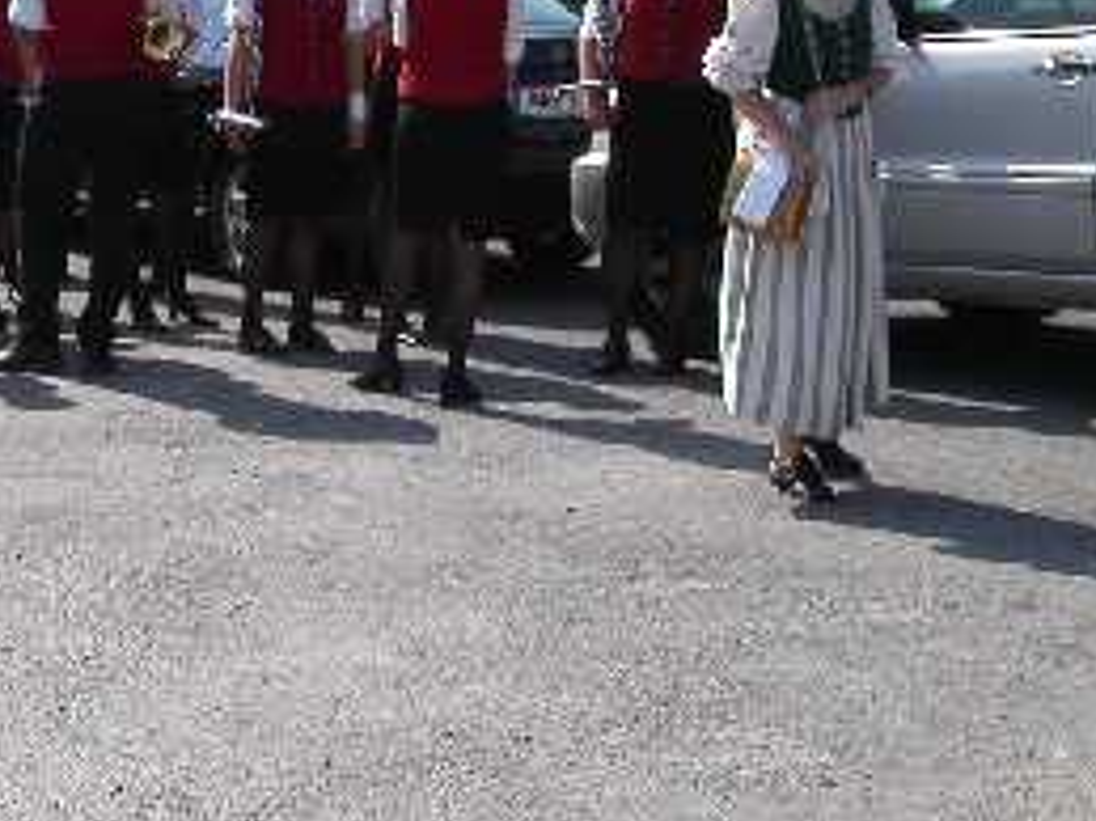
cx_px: -8
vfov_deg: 15.6
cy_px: 148
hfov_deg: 20.2
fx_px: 2975
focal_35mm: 94
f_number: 8
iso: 100
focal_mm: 7.8
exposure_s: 1/350
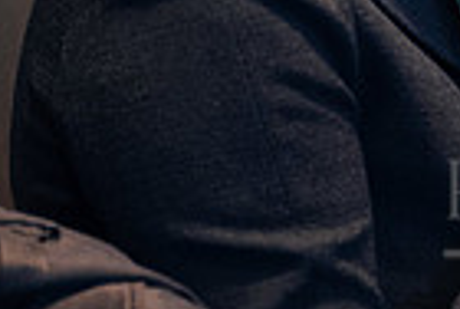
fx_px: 4238
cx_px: 874
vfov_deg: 4.1
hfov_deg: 6.1
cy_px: -182
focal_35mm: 331
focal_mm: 53.3
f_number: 3.2
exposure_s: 1/250
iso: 1600
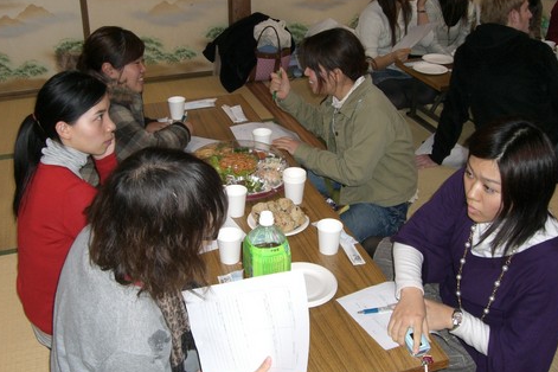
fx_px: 651
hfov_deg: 46.4
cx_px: 284
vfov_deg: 31.9
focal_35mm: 42
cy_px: 174
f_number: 2.7
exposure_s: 1/60
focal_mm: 6.2
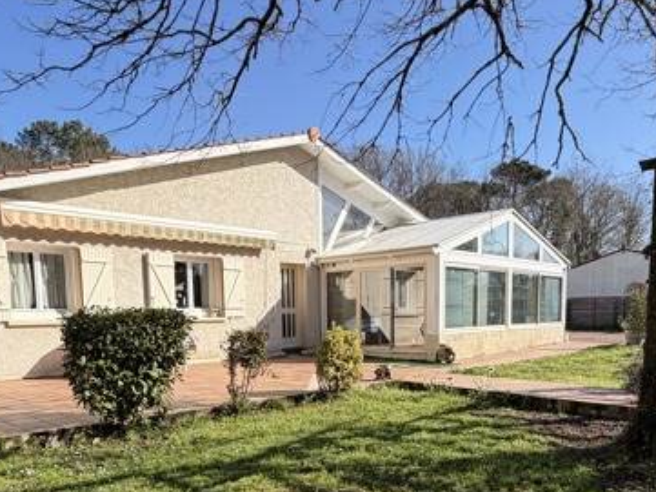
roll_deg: +2.0
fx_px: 588
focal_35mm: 31
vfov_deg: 43.7
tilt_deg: -5.9
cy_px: 381
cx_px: 325
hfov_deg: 58.3
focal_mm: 2.22
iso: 32
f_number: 2.2
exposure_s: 1/770
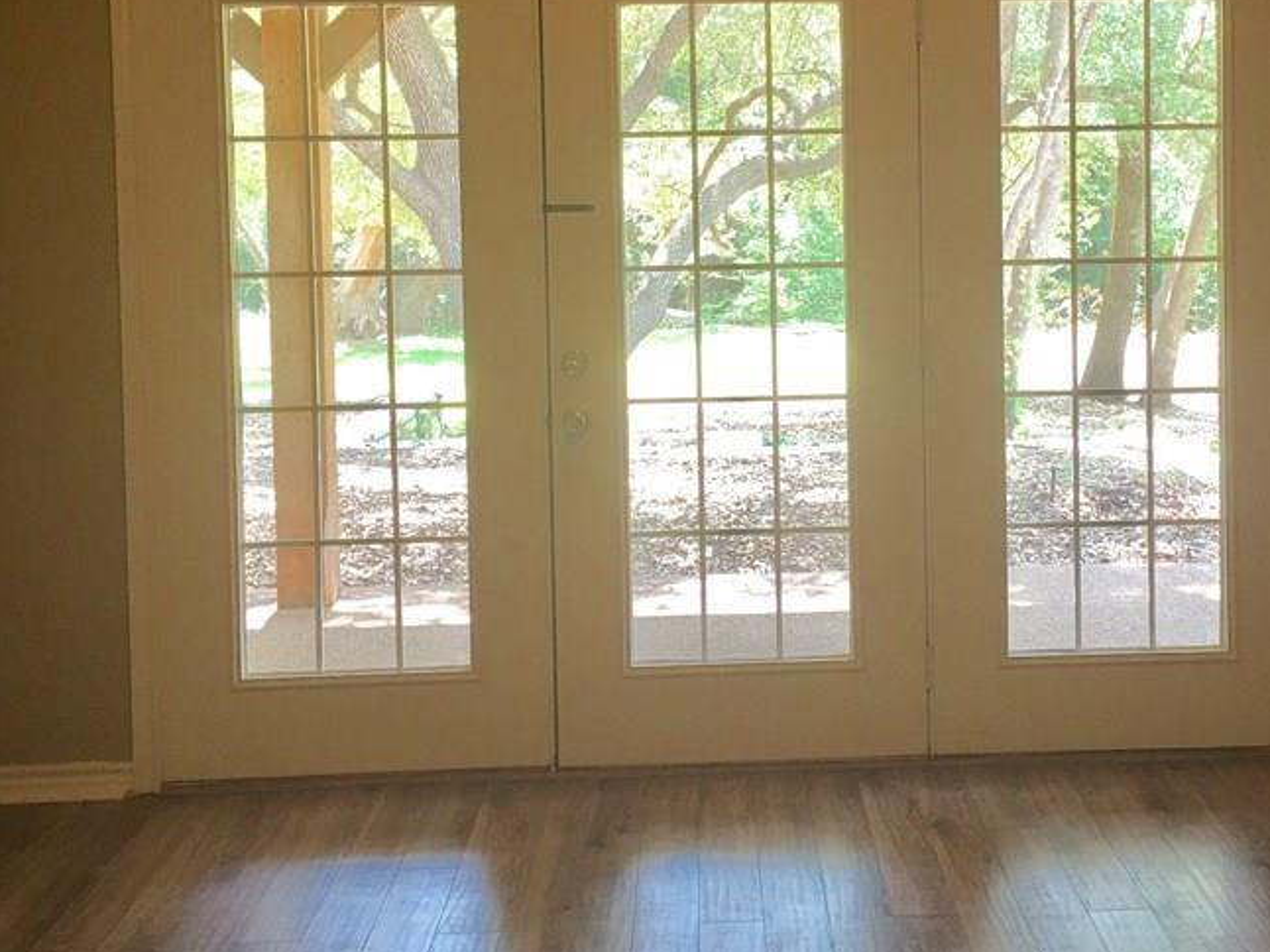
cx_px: 812
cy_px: 271
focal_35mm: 46
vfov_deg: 31.1
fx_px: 1687
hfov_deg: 40.9
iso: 32
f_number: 2.2
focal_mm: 4.15
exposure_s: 1/30
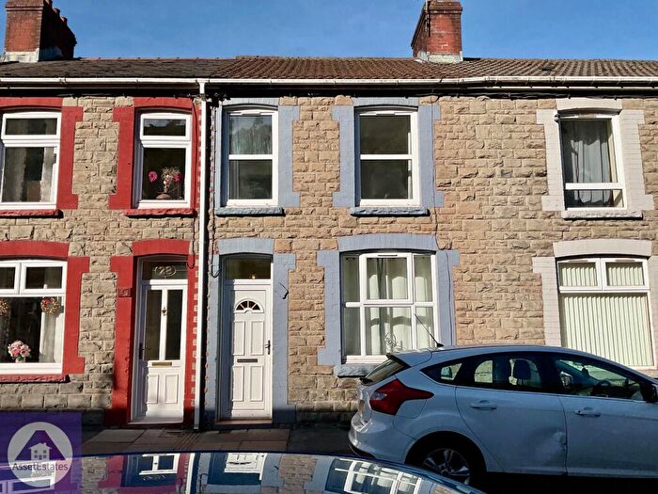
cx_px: 329
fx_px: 551
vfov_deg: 48.2
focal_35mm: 29
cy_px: 247
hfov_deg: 61.7
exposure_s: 1/2667
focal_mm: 3
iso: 20
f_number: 1.8
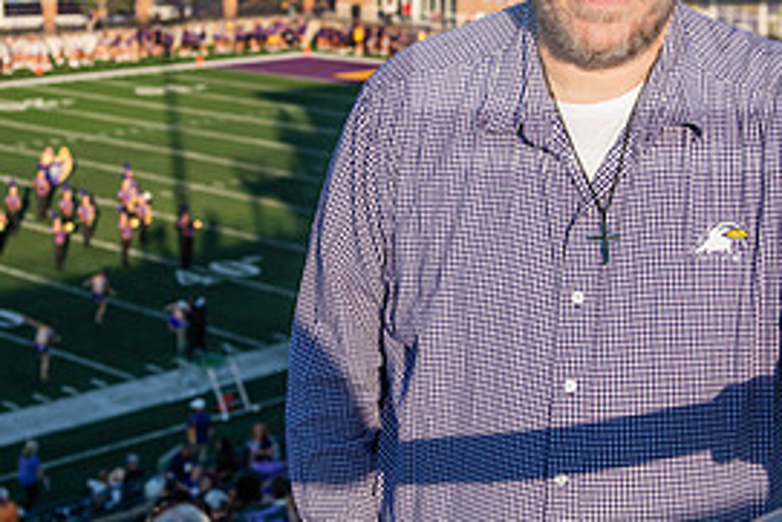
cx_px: 326
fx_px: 1956
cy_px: 218
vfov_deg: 15.2
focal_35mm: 90
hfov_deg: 22.6
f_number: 5
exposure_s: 1/1000
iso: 250
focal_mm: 42
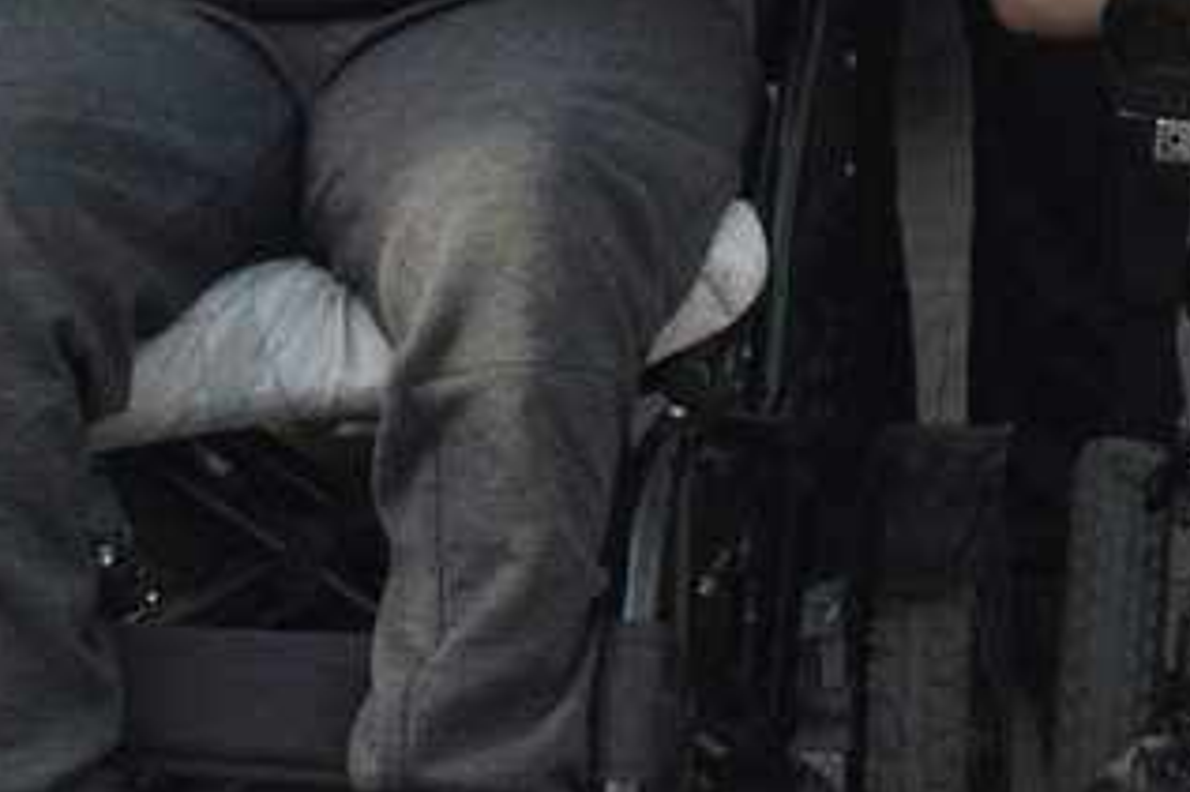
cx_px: 837
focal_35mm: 194
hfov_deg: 10.6
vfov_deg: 6.8
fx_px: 6409
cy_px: -908
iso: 160
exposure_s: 1/125
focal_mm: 30
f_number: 5.6
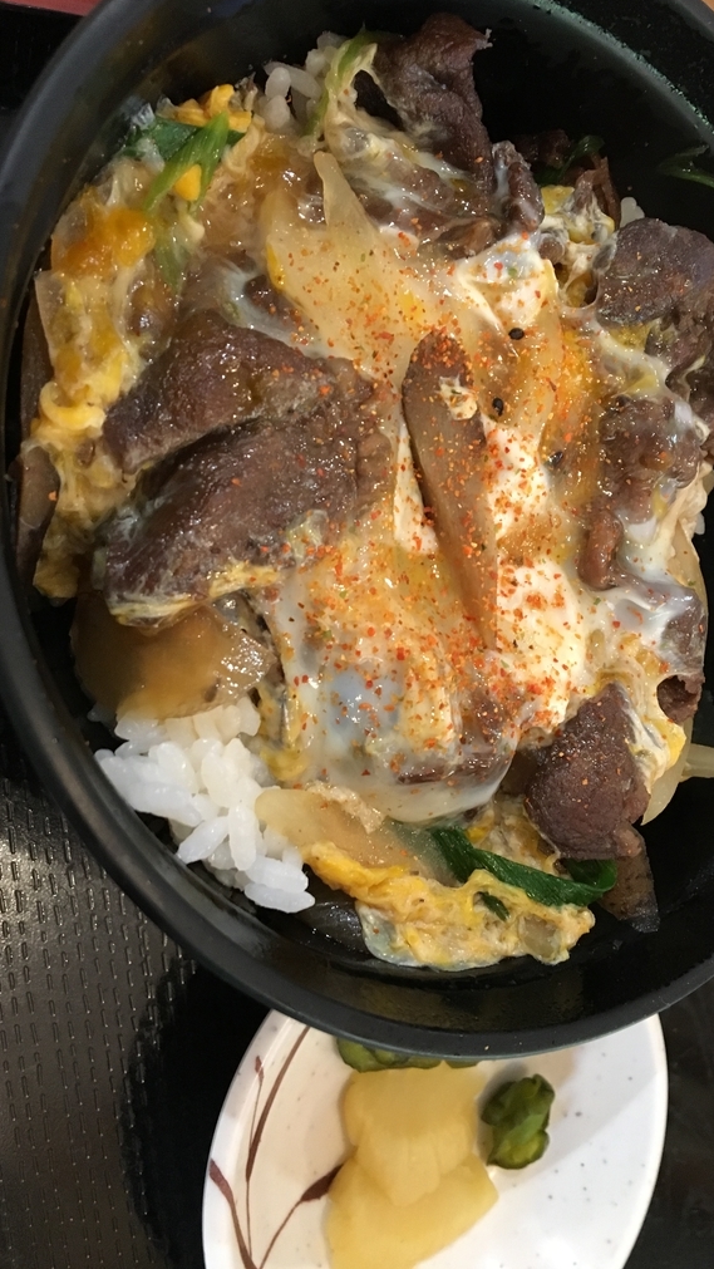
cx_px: 459
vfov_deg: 61.0
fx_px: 1077
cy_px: 629
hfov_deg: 36.4
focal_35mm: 32
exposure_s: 1/15
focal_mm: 4.15
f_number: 2.2
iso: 200
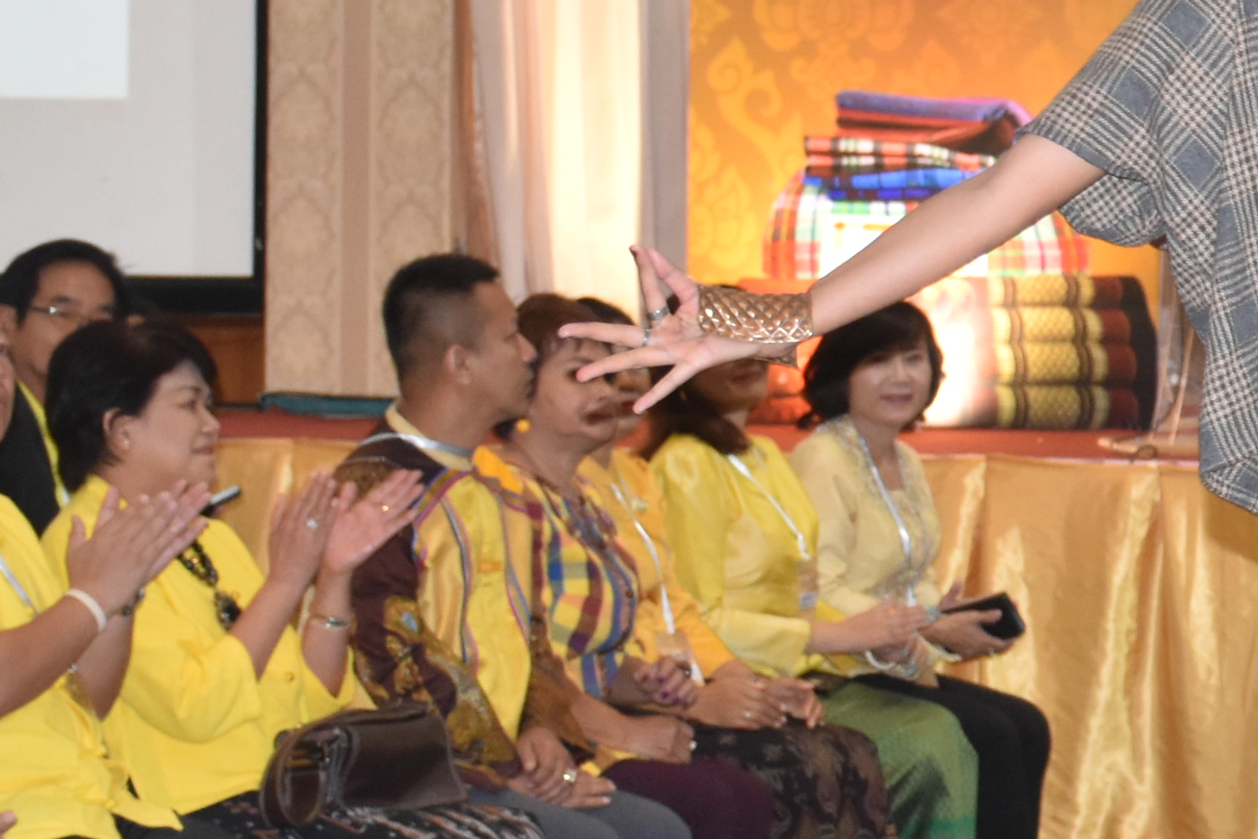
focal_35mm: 182
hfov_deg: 10.8
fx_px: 6360
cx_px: 2018
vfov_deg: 7.5
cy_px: 356
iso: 1100
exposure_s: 1/60
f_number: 4.2
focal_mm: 34
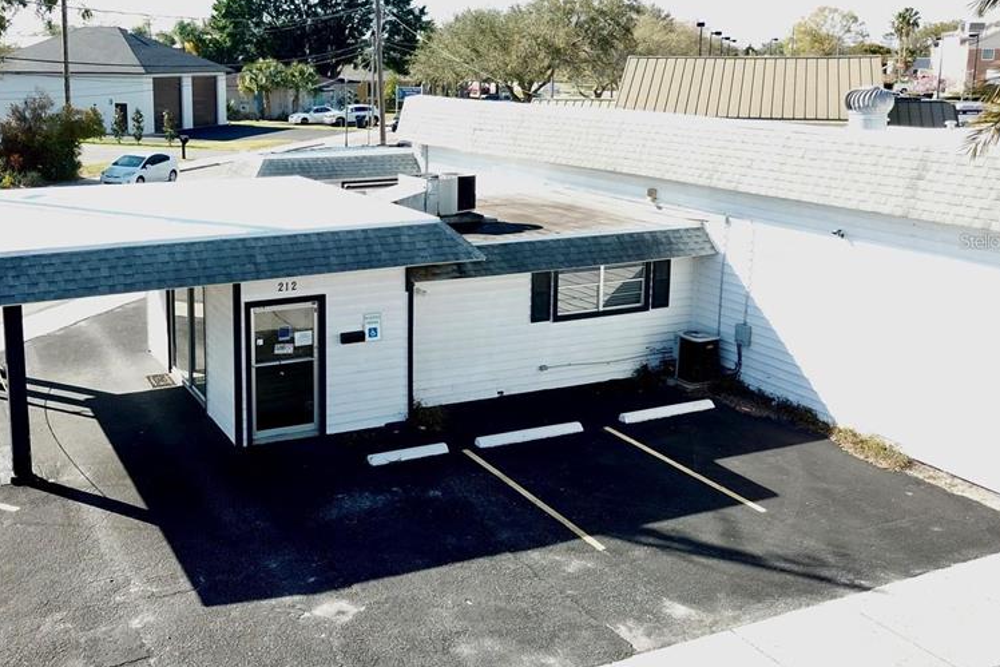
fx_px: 1028
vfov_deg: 35.7
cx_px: 357
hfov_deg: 51.2
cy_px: 241
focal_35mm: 37
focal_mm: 4.7
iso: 100
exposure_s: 1/323
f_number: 2.2
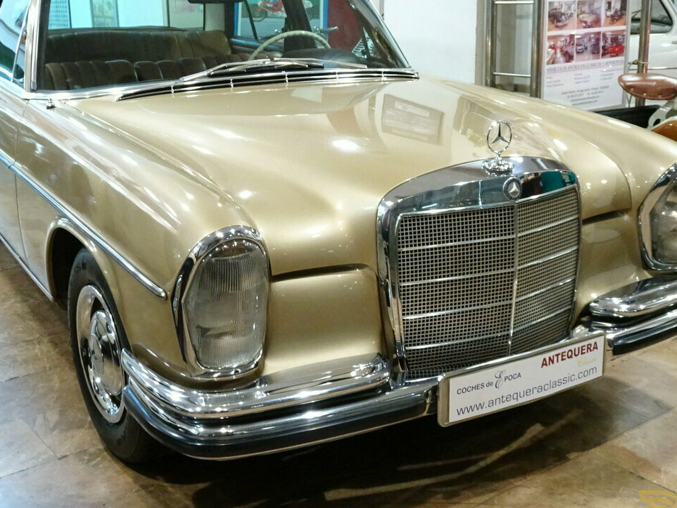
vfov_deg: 32.8
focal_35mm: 44
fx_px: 860
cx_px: 327
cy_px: 220
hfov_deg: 42.9
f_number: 4
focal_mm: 5.98
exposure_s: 1/15
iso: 800
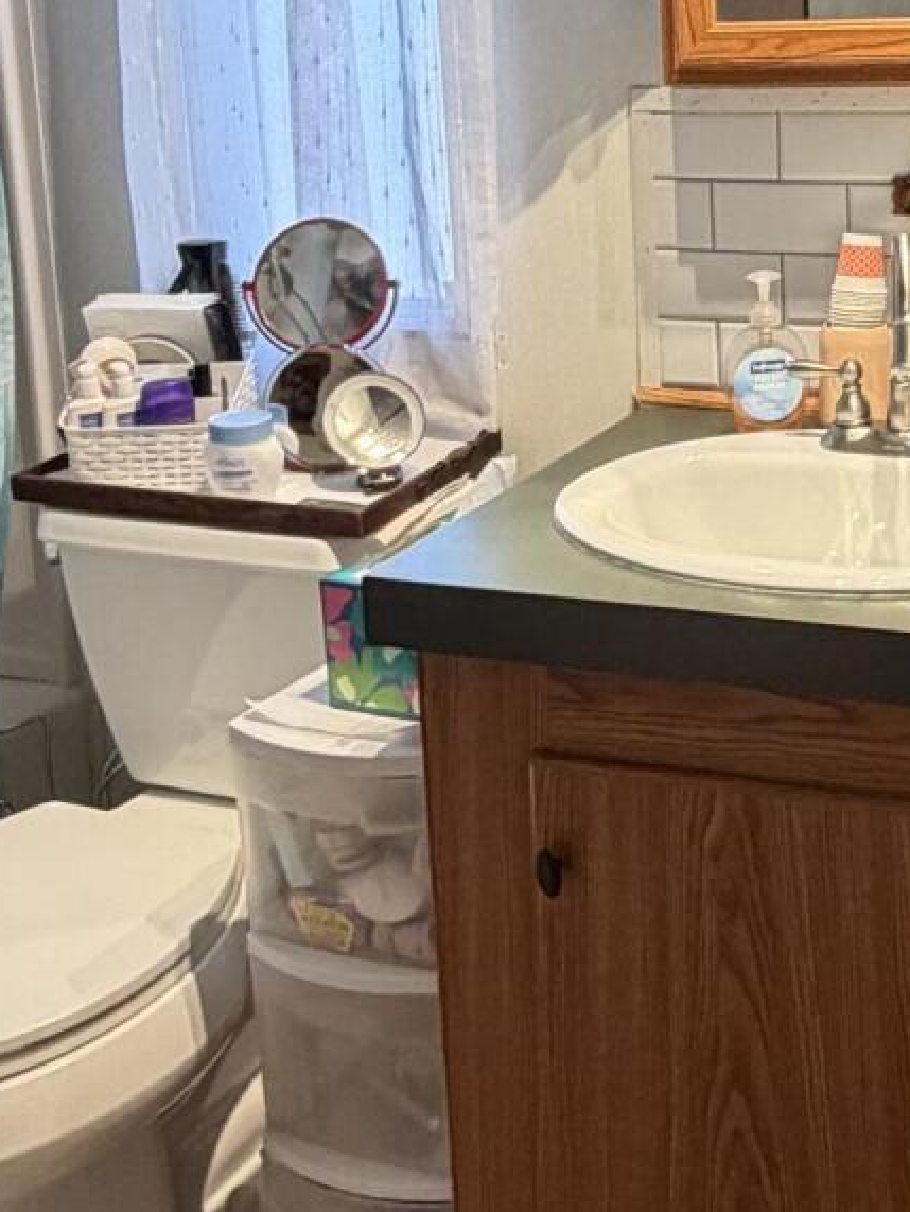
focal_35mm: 49
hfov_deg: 28.7
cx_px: 798
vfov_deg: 37.6
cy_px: 250
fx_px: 1716
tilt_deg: -8.8
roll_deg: +1.4
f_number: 2.2
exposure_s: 1/60
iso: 320
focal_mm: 2.22
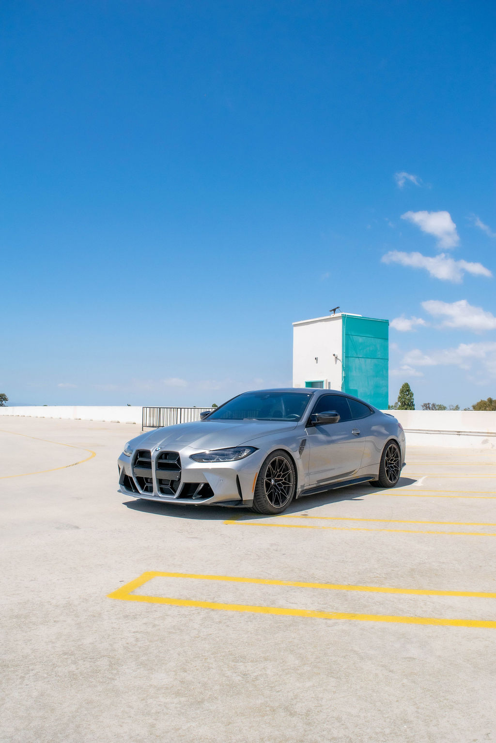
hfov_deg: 43.6
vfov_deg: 61.9
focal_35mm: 30
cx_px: 248
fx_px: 620
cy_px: 372
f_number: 8
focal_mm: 20
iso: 360
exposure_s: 1/2000
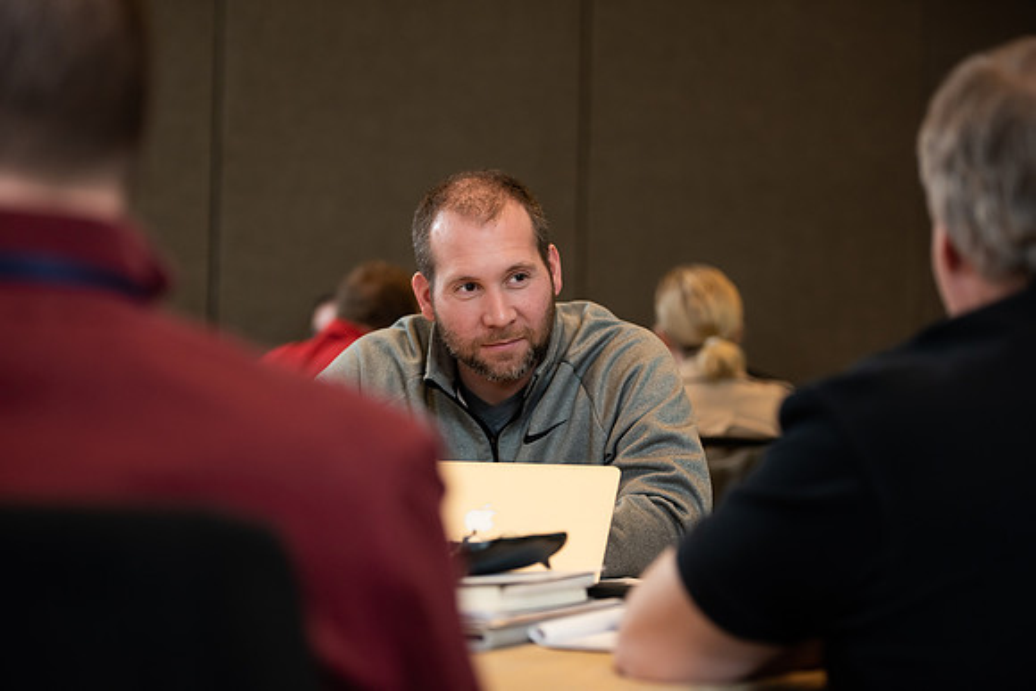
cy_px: 346
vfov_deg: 14.4
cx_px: 518
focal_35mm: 95
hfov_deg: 21.5
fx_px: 2734
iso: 1000
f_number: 3.2
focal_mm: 95
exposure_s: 1/160
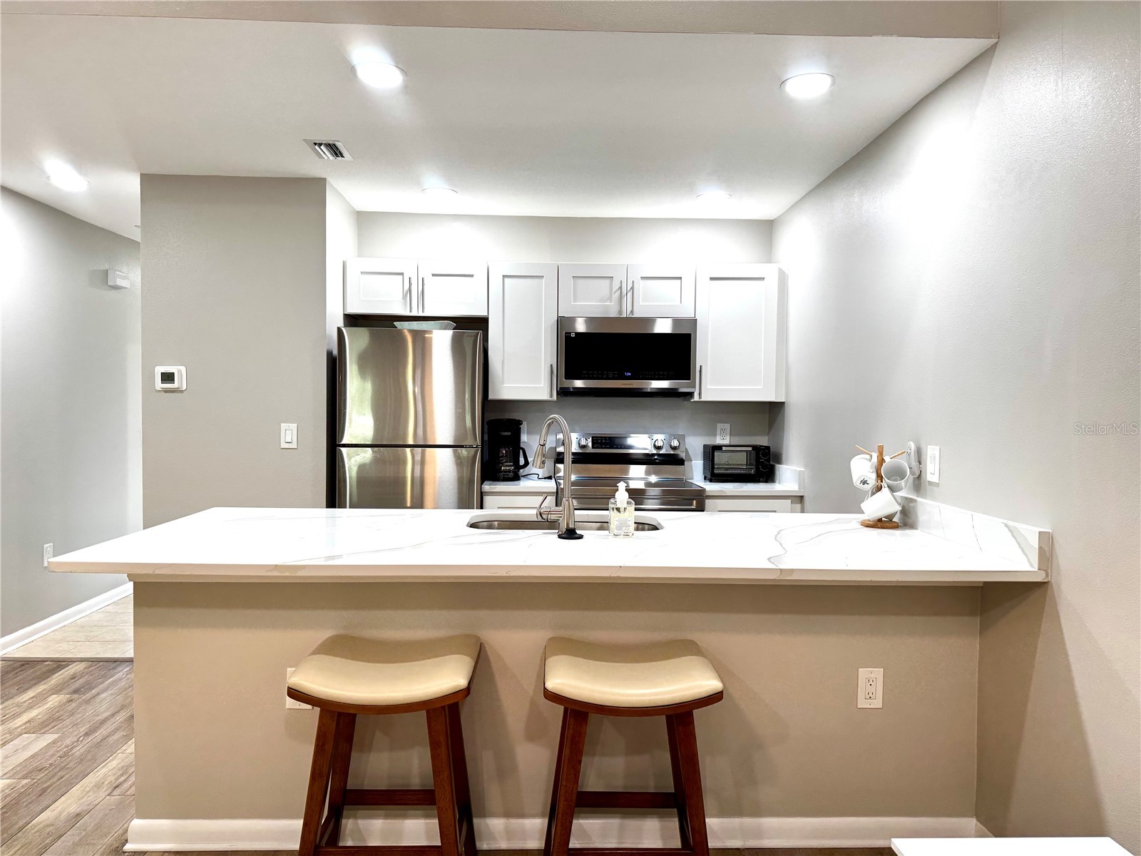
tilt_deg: -2.1
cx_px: 570
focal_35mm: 24
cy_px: 428
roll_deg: -1.0
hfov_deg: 71.6
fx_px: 791
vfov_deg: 56.8
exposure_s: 1/120
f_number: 1.78
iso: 125
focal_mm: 6.76
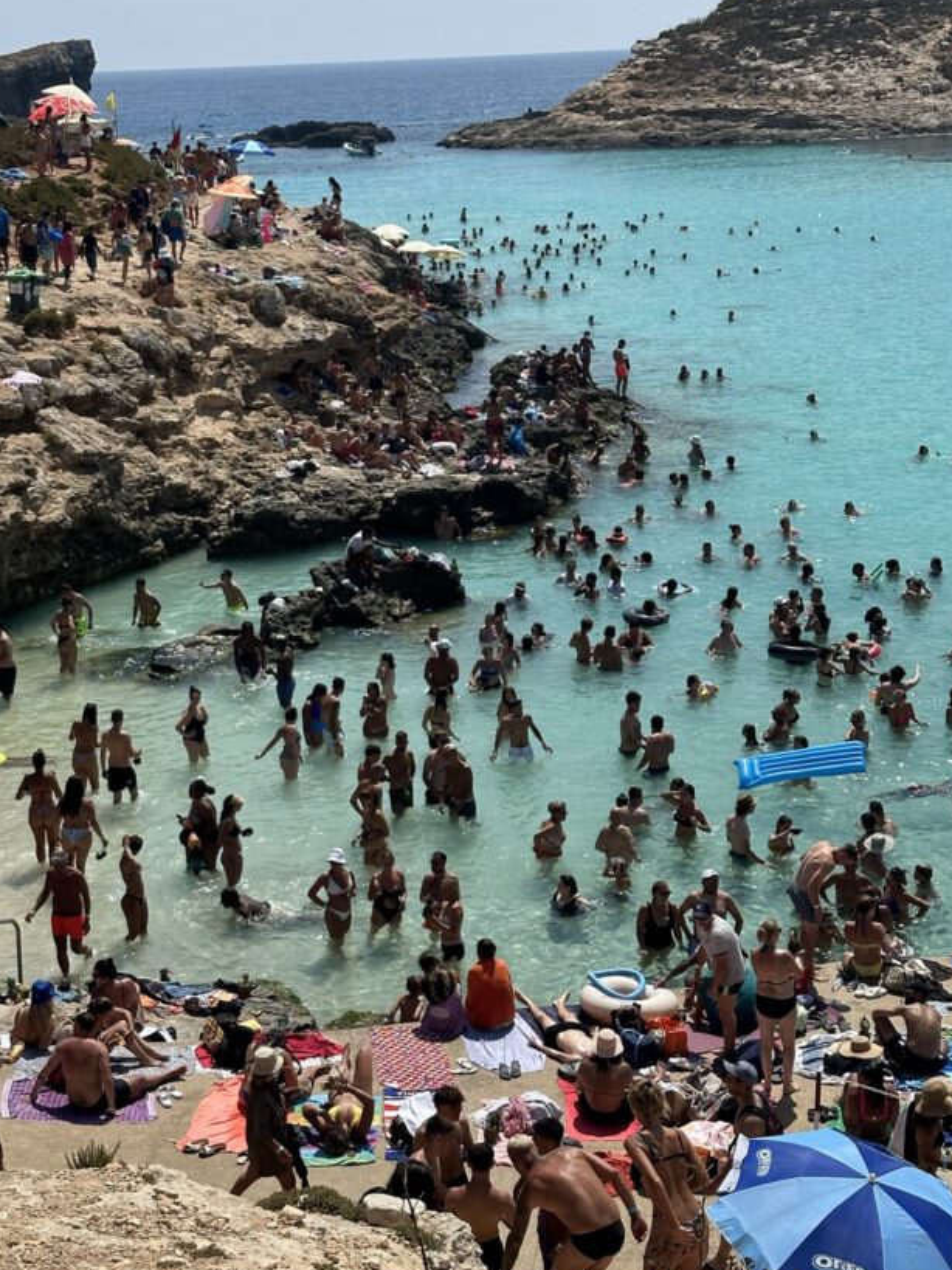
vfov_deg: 32.2
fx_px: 2201
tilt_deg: -13.5
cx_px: 372
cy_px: 574
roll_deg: +2.2
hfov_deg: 24.4
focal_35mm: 60
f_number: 1.78
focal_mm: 6.86
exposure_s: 1/6623
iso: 64
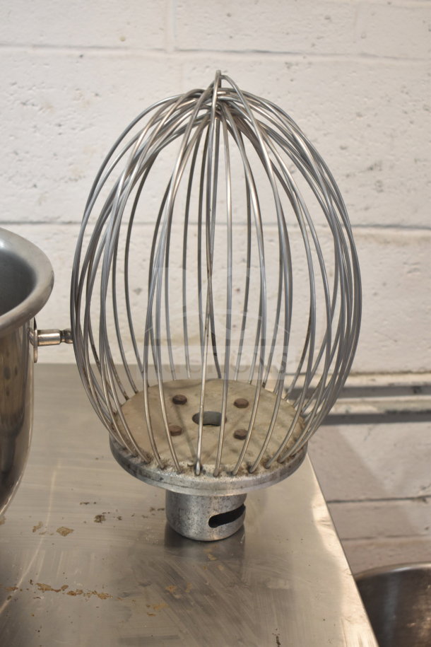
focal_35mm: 51
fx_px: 916
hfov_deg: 26.5
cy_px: 324
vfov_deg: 38.9
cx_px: 216
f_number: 4.5
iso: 720
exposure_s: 1/50
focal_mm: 34
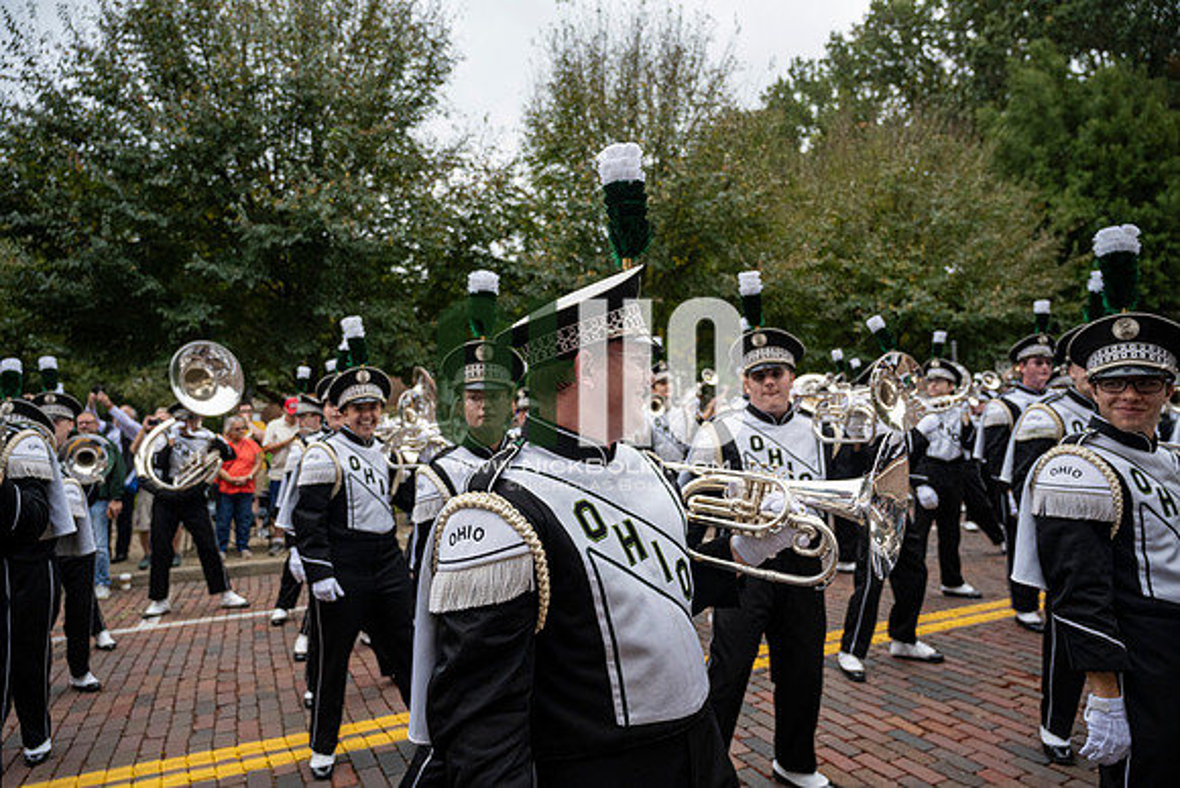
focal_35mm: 24
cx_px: 590
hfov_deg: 73.7
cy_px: 394
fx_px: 787
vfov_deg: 53.2
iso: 640
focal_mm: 24
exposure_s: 1/1600
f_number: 4
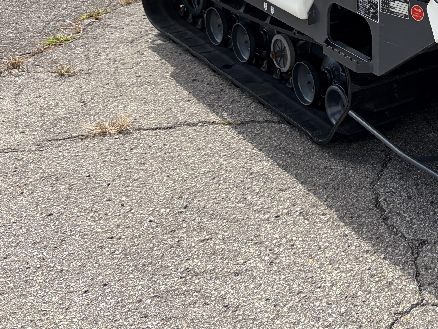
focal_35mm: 71
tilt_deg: -13.5
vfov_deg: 19.5
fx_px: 898
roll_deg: -2.5
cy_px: -68
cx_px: 499
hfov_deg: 25.2
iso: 50
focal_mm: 5.96
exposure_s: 1/1953
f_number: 1.6
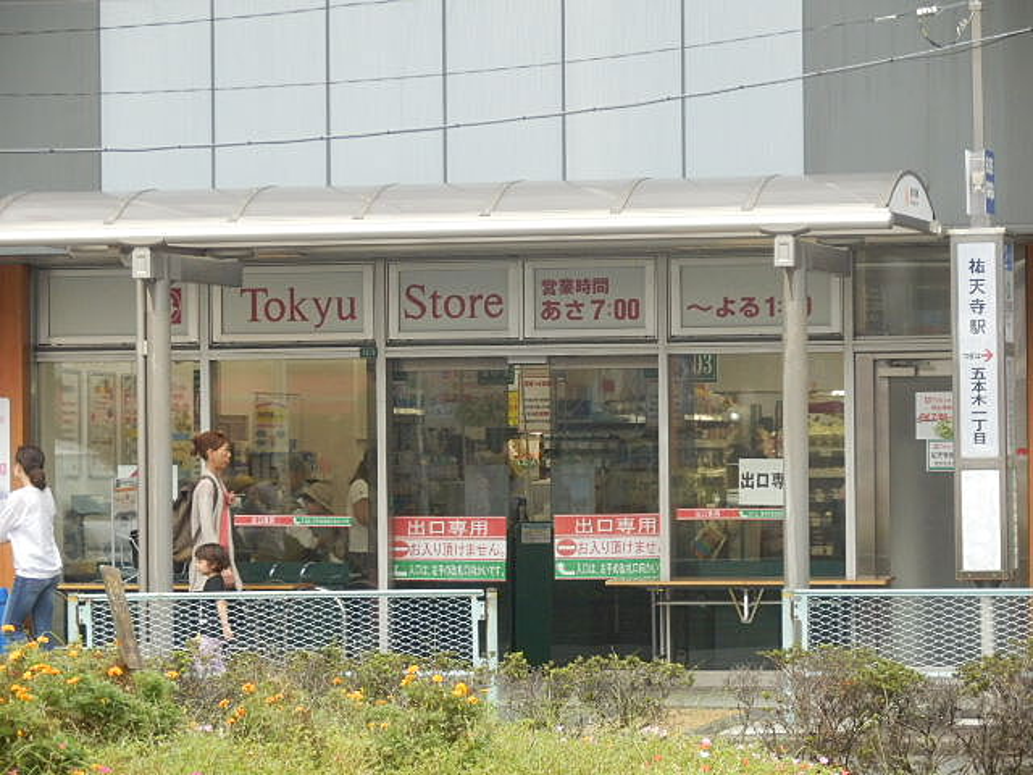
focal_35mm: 181
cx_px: 516
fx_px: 5401
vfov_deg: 8.2
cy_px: 388
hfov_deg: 10.9
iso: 500
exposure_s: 1/200
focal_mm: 32
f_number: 5.9
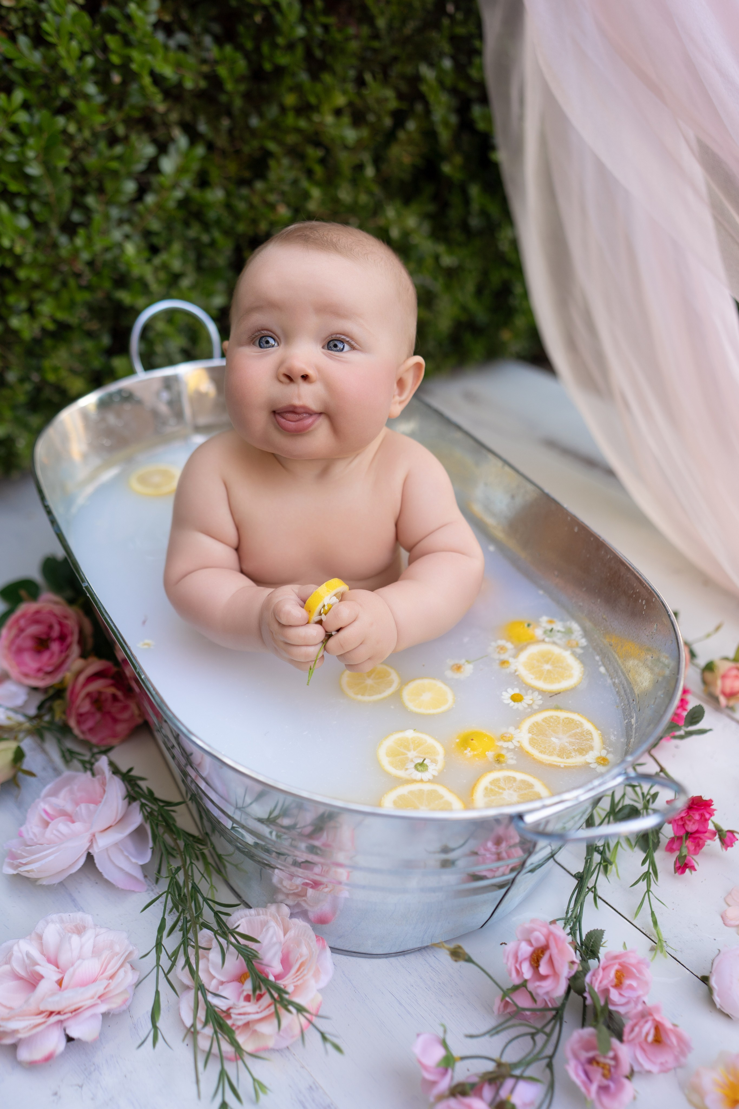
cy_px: 554
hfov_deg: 37.9
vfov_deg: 54.4
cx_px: 370
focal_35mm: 35
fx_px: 1078
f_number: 2.2
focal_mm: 35
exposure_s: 1/250
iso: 100
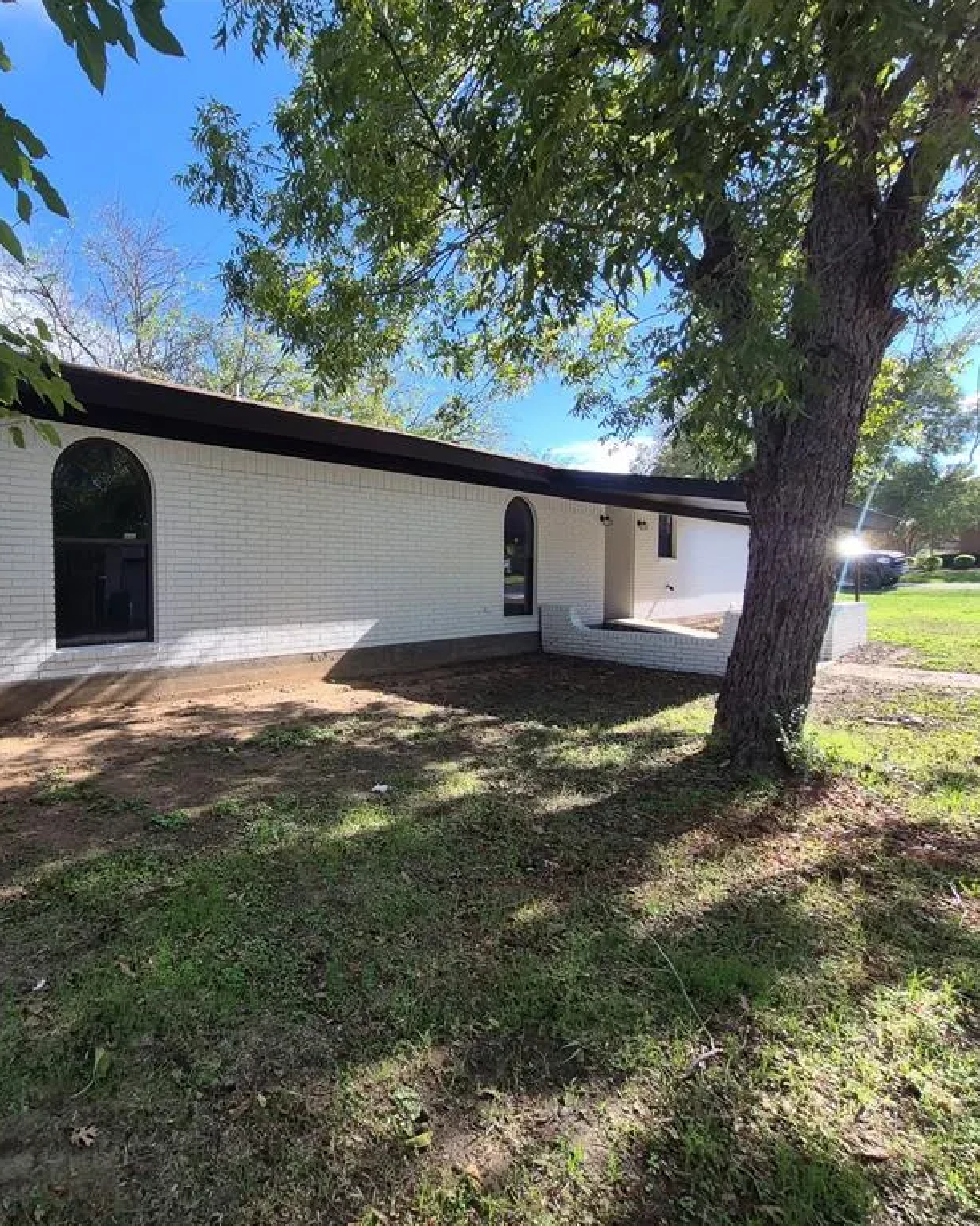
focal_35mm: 17
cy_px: 615
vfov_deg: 89.6
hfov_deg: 74.7
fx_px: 616
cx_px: 332
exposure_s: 1/906
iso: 40
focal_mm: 1.74
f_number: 2.2
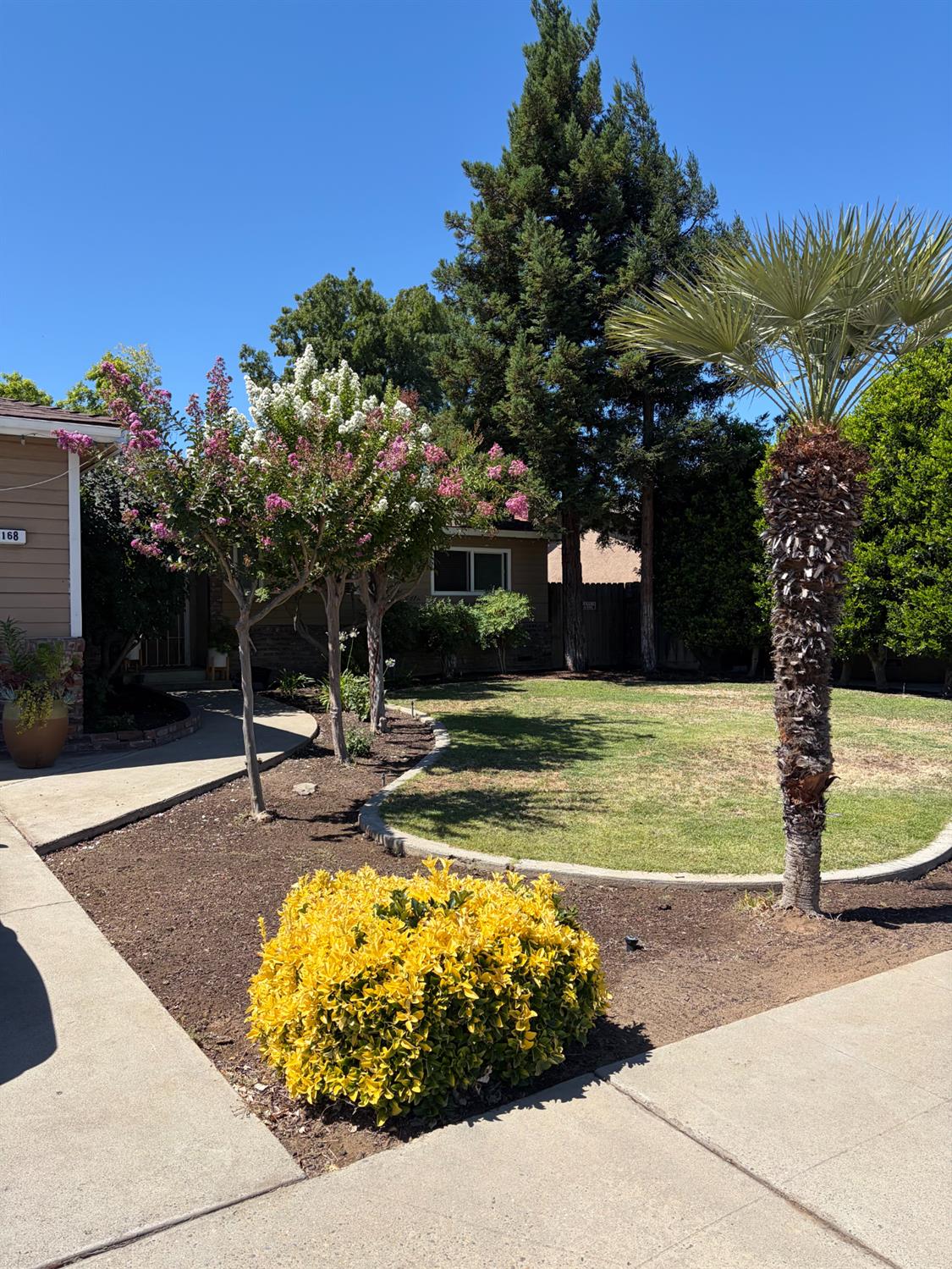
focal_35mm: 26
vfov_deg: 67.3
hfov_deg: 53.1
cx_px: 476
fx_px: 953
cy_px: 634
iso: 64
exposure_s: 1/3623
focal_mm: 5.96
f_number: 1.6
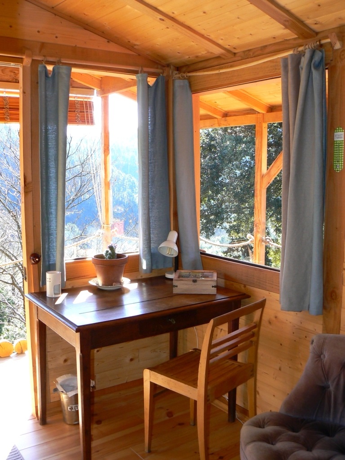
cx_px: 172
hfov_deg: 39.7
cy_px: 230
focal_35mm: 36
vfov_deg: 51.4
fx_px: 478
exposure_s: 1/50
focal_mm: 6
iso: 100
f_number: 3.6
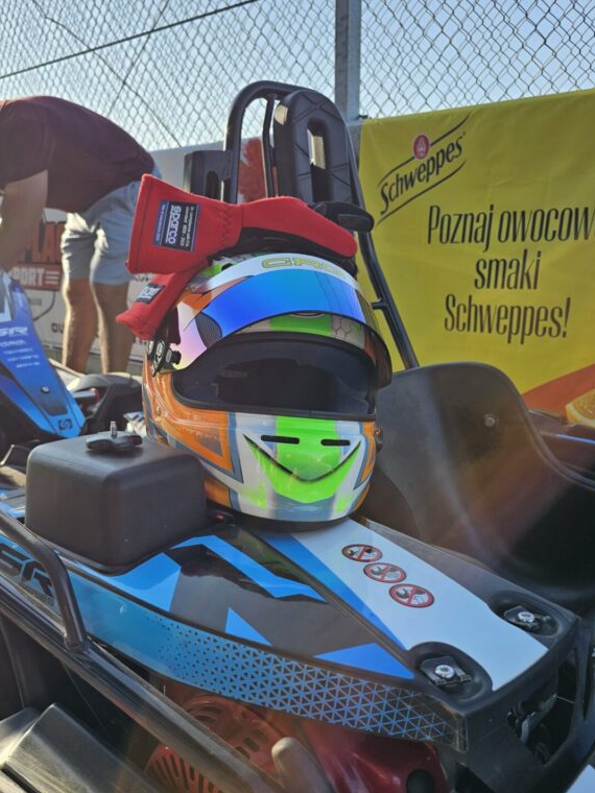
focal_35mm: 31
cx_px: 258
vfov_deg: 57.7
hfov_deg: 45.3
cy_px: 494
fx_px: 710
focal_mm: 6.3
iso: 10
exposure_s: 1/243
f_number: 1.7
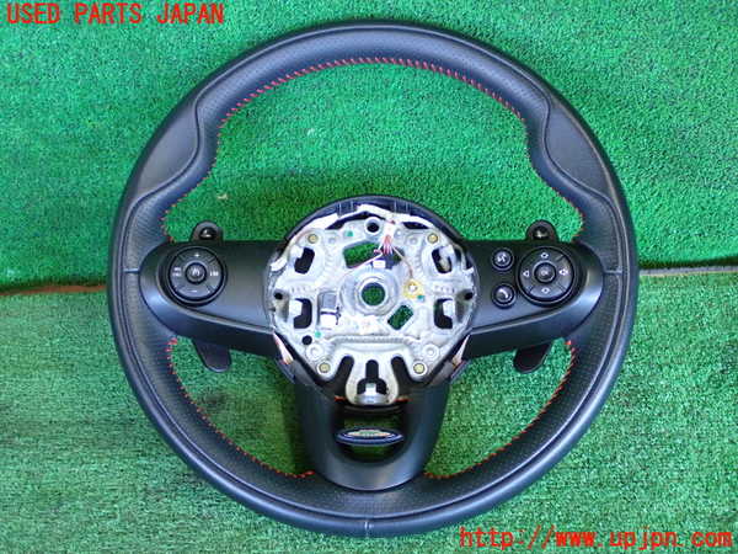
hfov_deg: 42.9
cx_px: 369
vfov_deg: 32.9
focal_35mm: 44
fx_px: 938
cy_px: 277
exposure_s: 1/125
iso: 1000
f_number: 2.9
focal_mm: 7.84
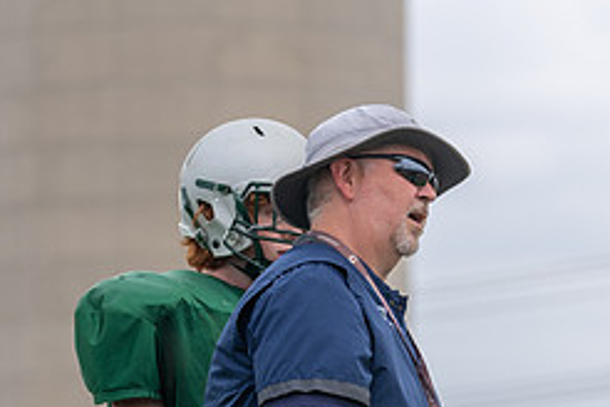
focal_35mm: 290
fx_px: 4914
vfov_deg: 4.7
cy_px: 426
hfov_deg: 7.1
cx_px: 332
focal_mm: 118
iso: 160
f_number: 3.5
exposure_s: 1/1250
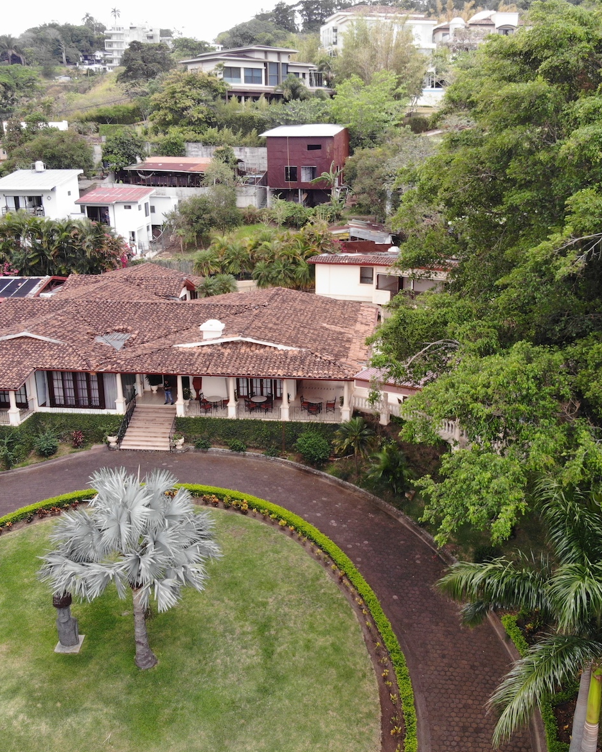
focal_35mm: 32
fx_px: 713
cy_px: 373
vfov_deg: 55.7
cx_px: 316
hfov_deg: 45.8
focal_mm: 4.5
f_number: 2.8
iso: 100
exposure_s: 1/230
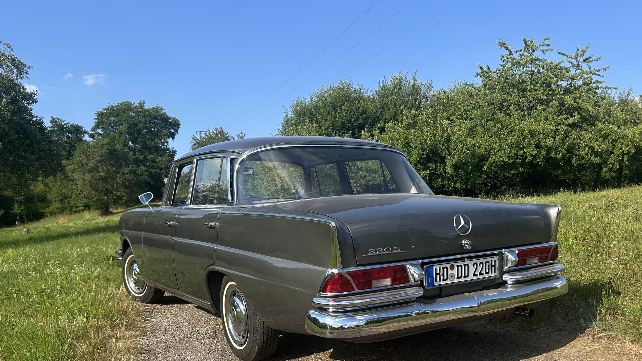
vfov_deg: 34.9
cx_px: 367
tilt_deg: -3.5
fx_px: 562
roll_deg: +0.7
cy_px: 271
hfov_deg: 59.2
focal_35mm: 33
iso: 50
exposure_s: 1/2457
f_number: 1.5
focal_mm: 5.7
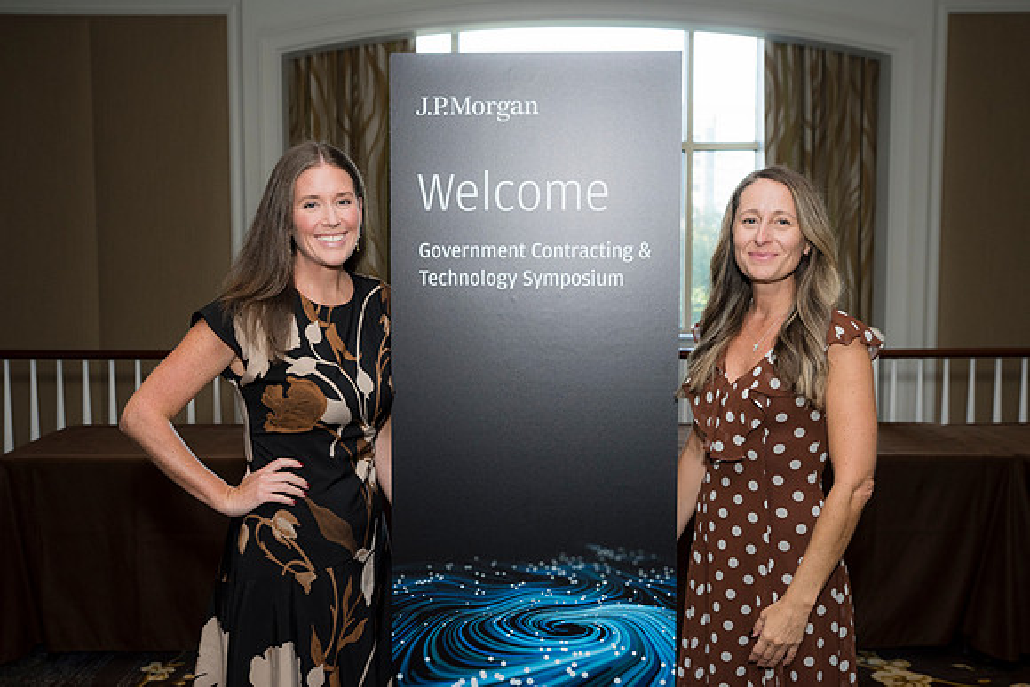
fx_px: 1145
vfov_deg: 33.4
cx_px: 515
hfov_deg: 48.4
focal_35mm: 40
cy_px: 344
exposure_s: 1/125
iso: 800
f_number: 5.6
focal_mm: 40
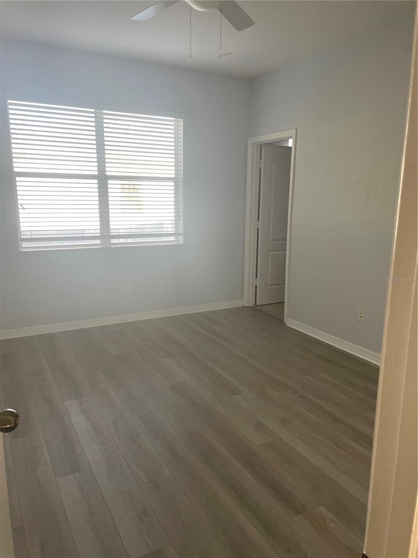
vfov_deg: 67.3
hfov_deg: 53.1
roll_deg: -2.0
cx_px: 209
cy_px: 279
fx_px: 419
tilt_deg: -10.6
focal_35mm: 26
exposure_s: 1/121
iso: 64
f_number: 1.6
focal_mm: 4.2
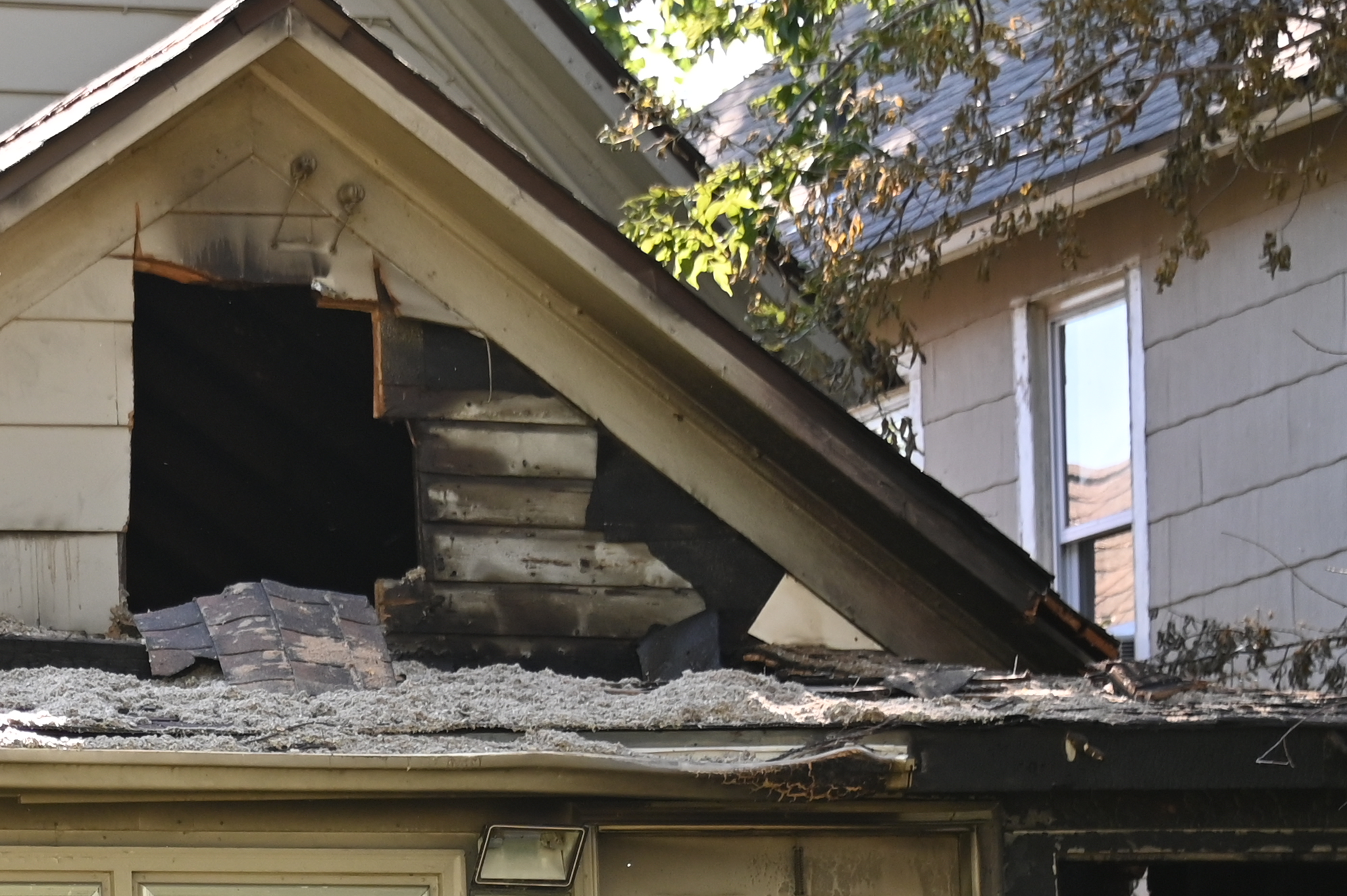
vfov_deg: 4.9
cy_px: 899
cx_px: -173
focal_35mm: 279
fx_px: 10433
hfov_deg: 7.3
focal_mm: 92
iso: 400
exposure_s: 1/200
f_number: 5.3
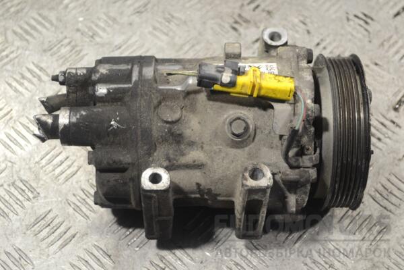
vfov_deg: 20.2
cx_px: 202
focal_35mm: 68
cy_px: 135
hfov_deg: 29.9
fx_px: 757
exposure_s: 1/30
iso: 250
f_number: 5.3
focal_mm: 45
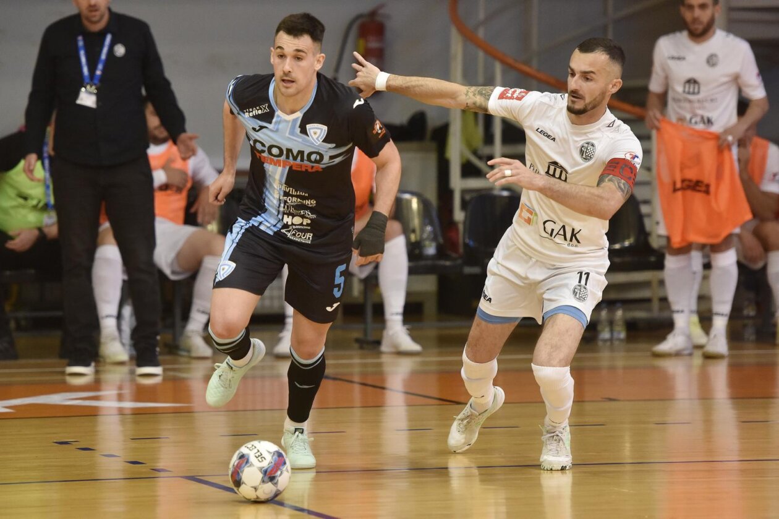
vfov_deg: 7.8
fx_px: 3785
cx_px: 390
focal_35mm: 175
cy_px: 260
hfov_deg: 11.8
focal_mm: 175
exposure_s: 1/800
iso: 2000
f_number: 3.2
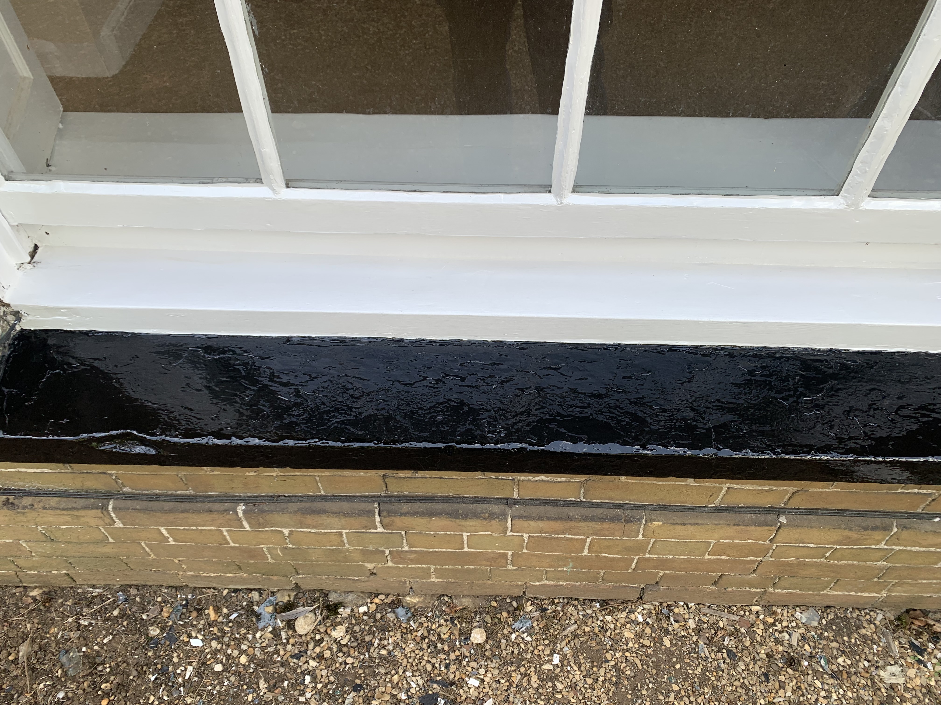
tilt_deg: -50.6
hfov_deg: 67.3
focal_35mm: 26
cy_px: 352
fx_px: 707
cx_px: 470
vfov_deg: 53.1
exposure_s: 1/333
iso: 25
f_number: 1.8
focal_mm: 4.25
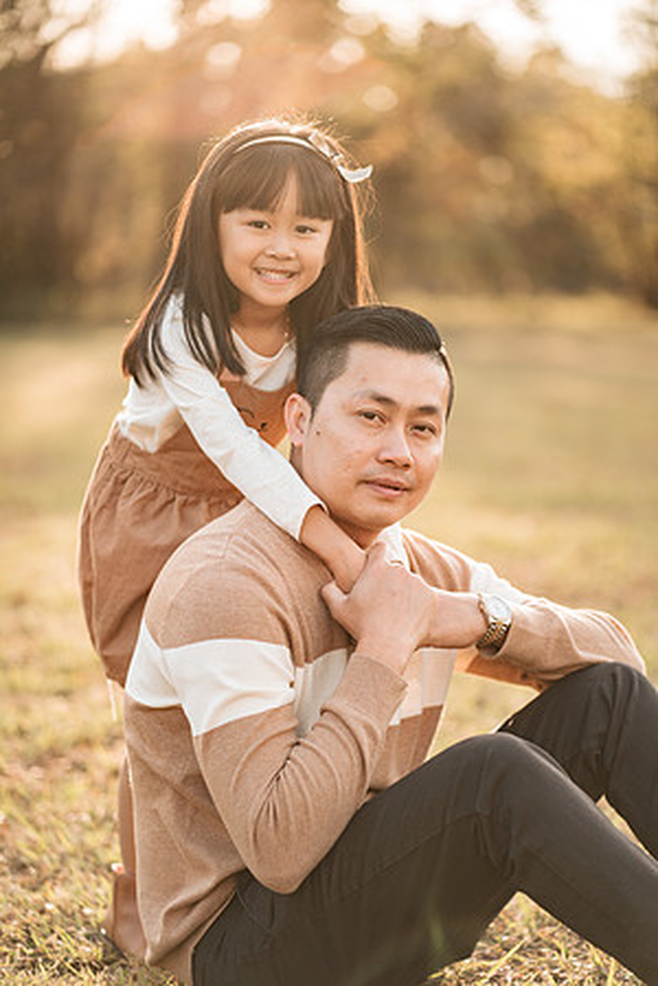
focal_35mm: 85
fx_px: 2330
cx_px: 329
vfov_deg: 23.9
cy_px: 493
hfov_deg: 16.1
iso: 100
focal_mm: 85
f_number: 2
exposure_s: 1/640
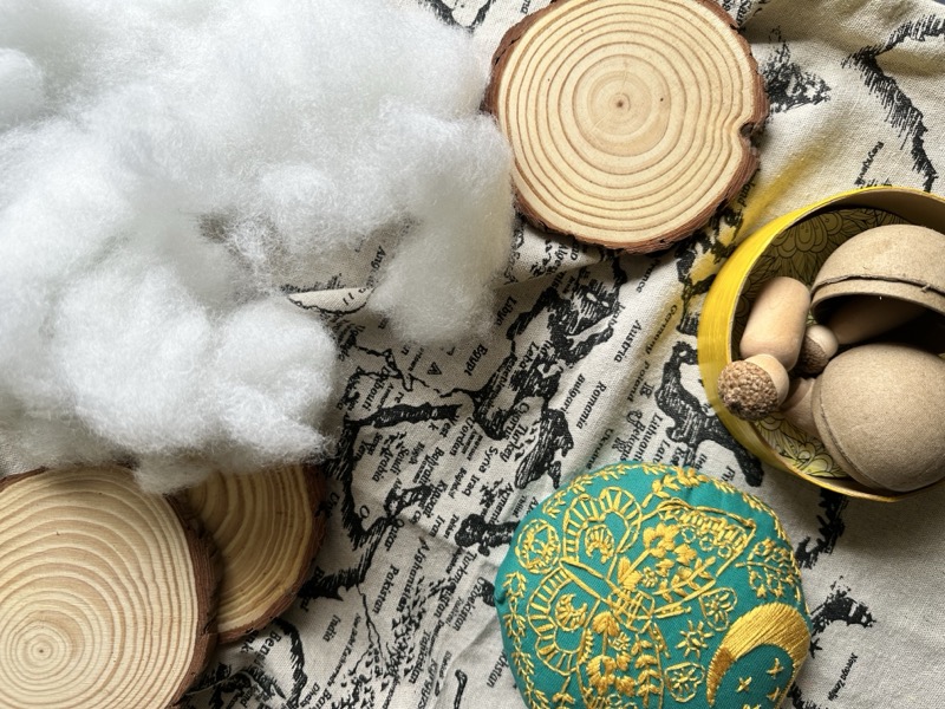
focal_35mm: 24
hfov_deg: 71.6
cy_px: 354
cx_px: 472
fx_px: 655
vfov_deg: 56.8
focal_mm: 6.86
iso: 80
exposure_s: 1/368
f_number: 1.78
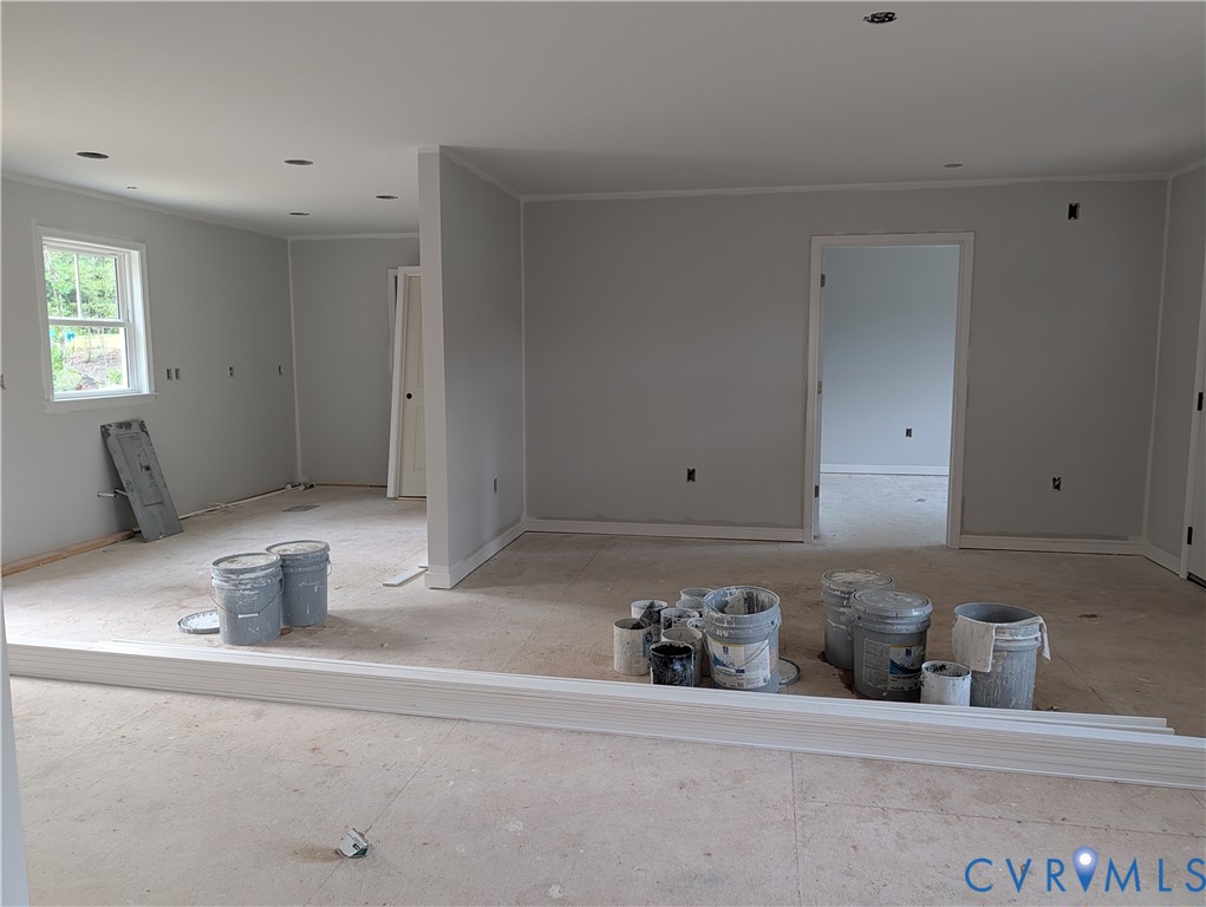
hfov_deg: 71.5
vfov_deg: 56.9
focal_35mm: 24
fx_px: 837
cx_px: 603
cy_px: 454
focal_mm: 6.9
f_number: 1.68
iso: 978
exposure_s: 1/90.9
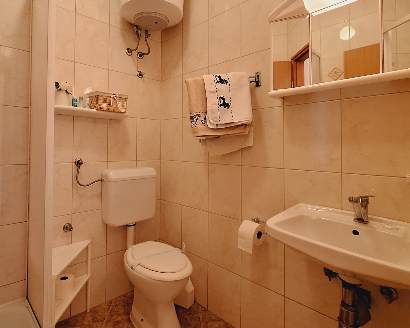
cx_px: 155
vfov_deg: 70.4
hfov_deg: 81.8
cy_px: 139
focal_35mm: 19
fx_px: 231
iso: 160
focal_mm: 1.74
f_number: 2.2
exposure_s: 1/33
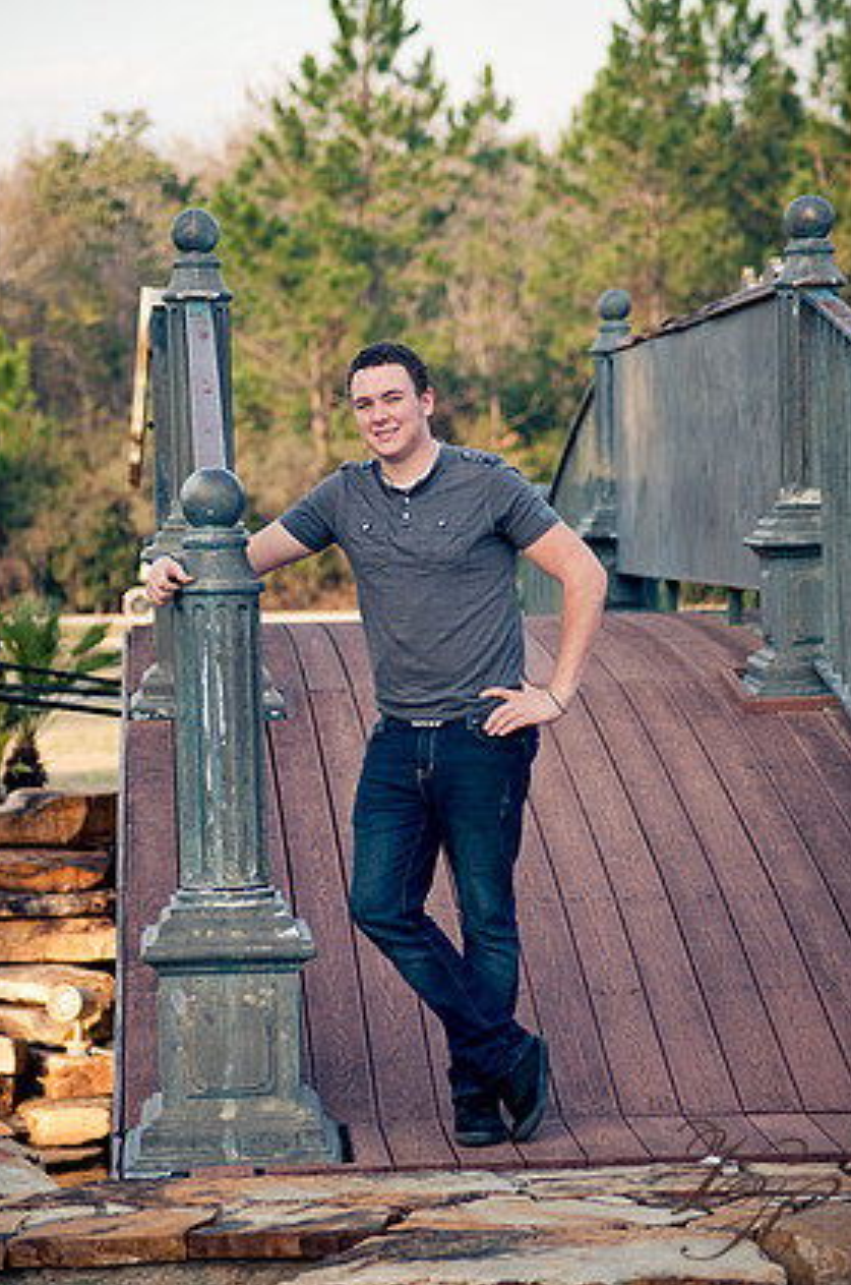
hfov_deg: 12.7
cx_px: 416
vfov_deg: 19.1
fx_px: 3809
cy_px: 635
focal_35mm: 107
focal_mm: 100
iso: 200
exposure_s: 1/160
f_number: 4
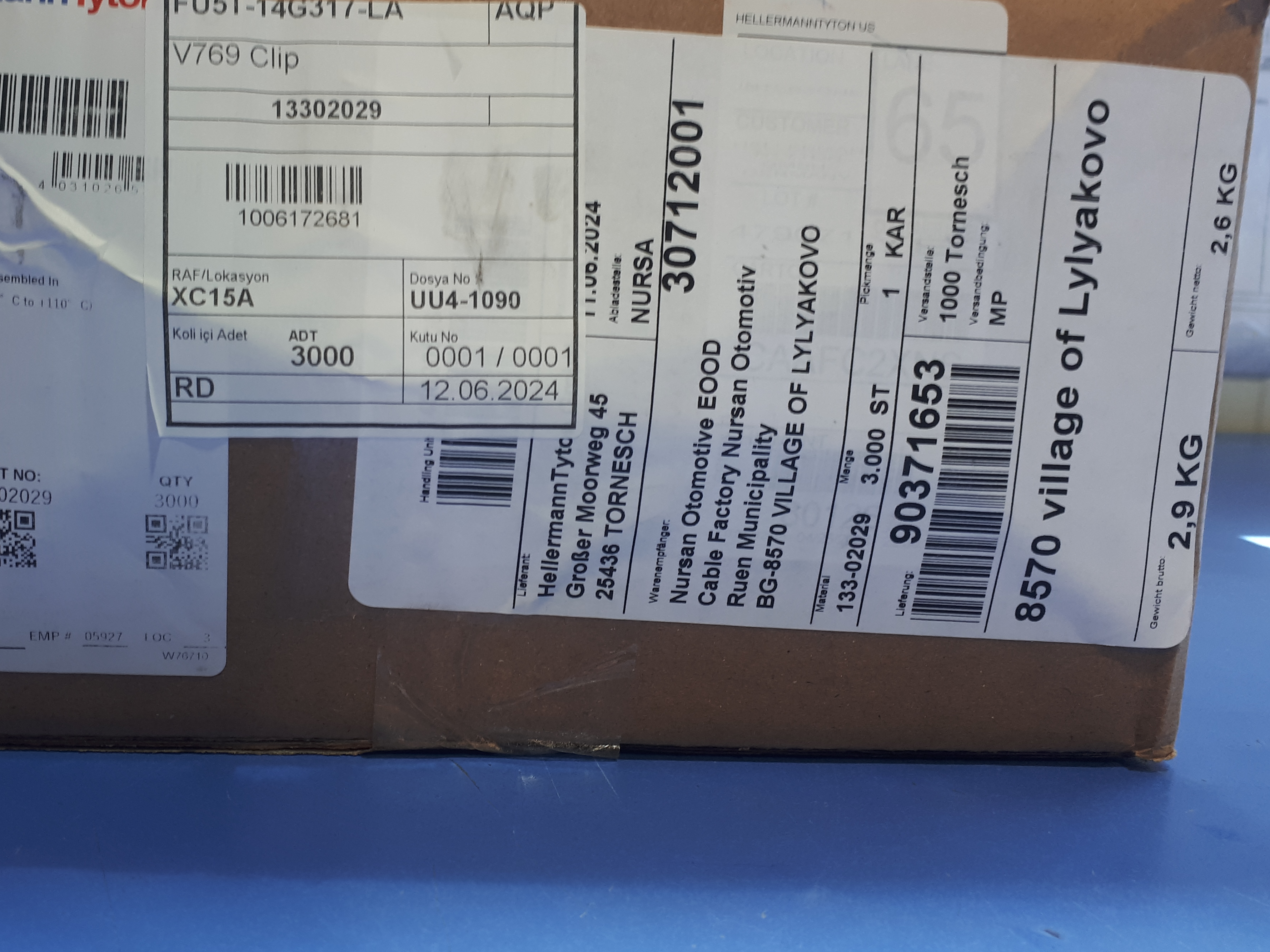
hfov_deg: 52.0
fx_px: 1284
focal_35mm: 35
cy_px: 392
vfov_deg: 40.6
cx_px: 465
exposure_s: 1/33
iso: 40
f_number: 1.9
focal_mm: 3.6
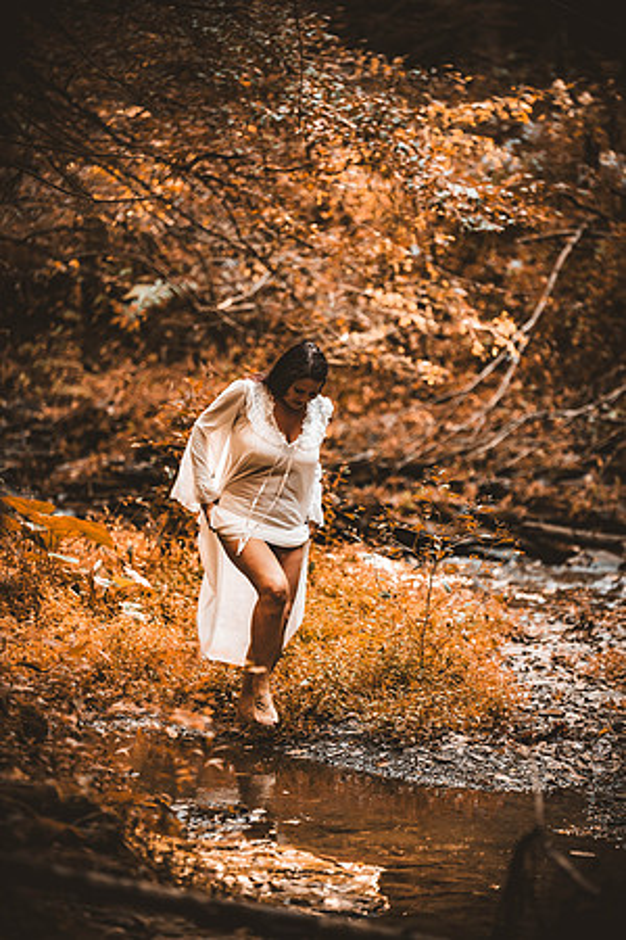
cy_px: 470
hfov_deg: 8.3
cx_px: 313
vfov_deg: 12.5
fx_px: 4303
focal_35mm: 165
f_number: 2.8
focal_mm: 165
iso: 1000
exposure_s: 1/400
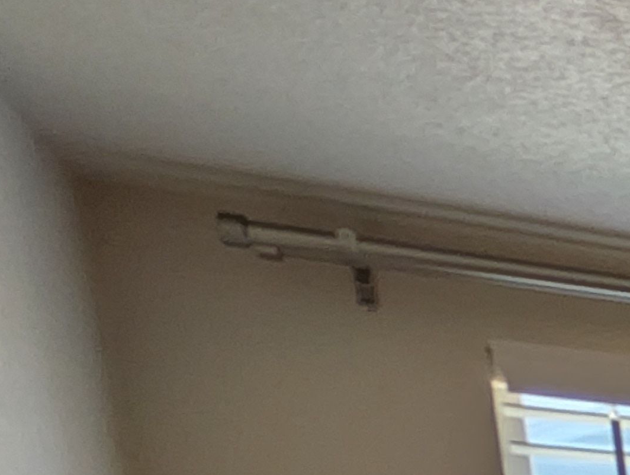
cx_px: 2252
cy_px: 1146
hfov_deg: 9.3
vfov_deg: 12.5
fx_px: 1677
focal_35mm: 92
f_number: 1.7
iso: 59
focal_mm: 2.02
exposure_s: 1/238
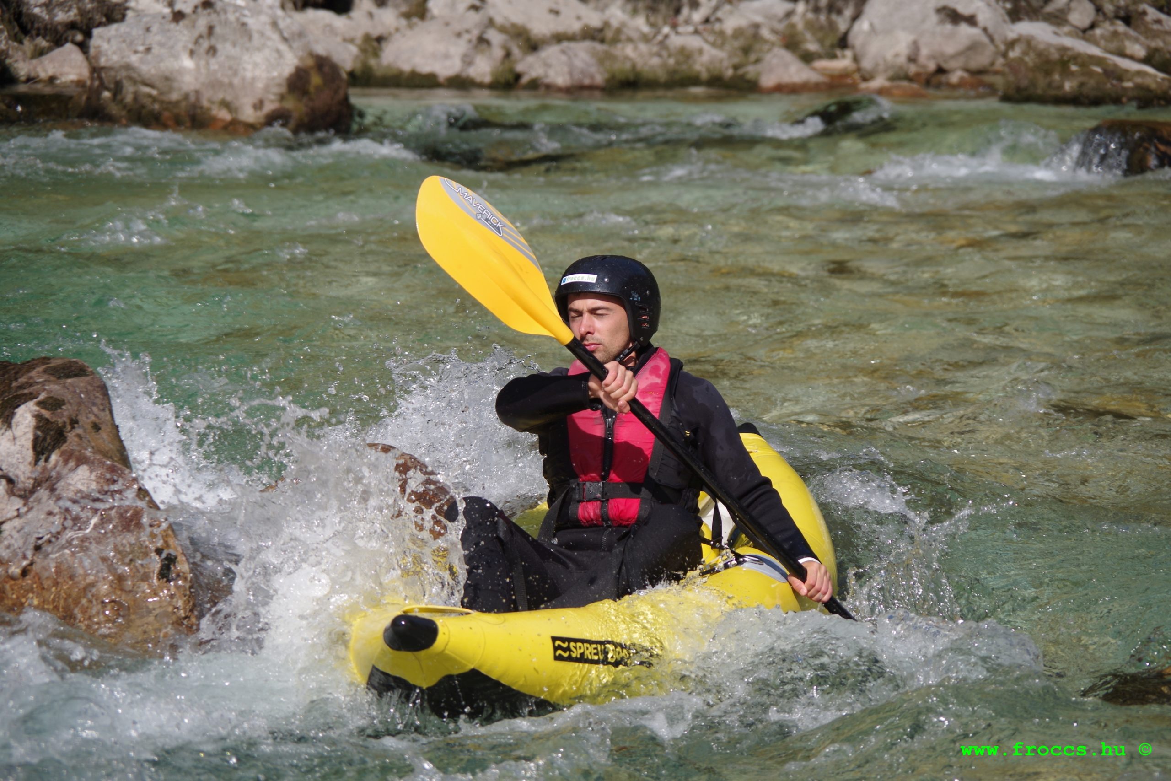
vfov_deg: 6.8
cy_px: 390
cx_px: 586
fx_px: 6570
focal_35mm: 202
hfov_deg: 10.2
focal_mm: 135
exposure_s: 1/500
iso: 100
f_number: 5.6
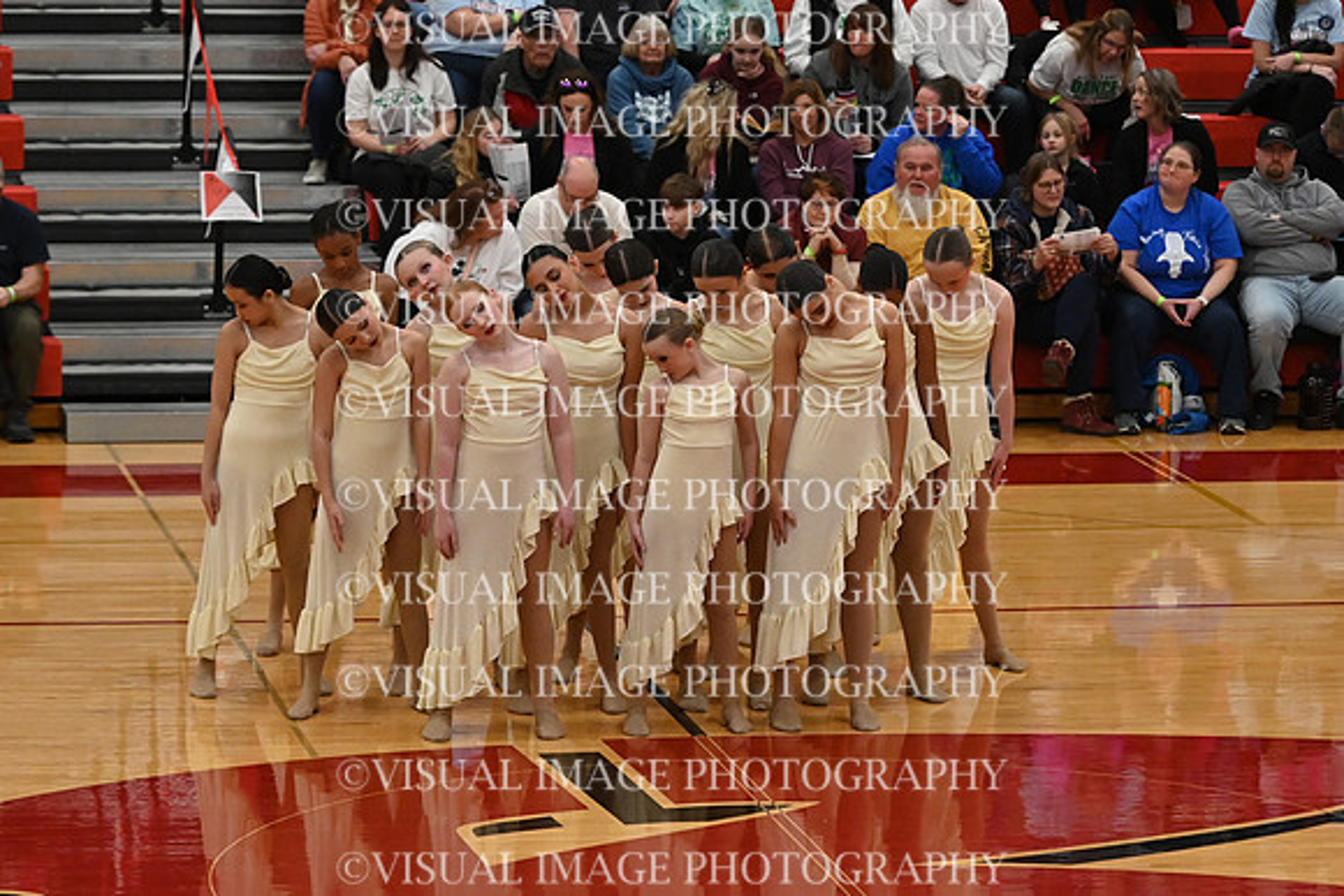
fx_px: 6161
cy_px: 448
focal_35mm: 165
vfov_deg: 8.3
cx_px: 672
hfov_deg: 12.4
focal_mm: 110
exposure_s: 1/400
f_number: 4
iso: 5000
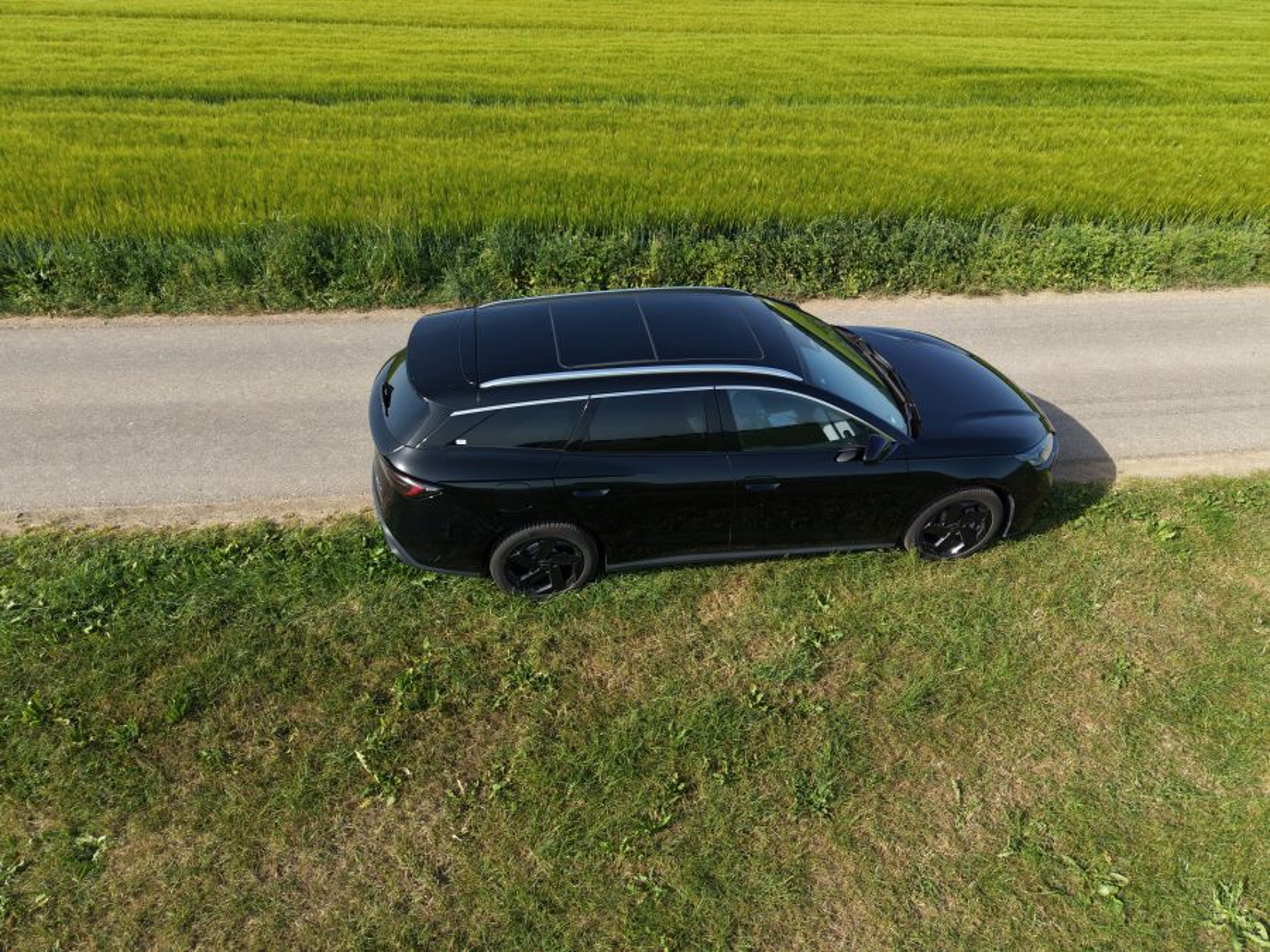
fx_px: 881
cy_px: 476
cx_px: 635
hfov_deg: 71.6
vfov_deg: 56.8
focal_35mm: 24
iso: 100
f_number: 1.8
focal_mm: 8.67
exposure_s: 1/1600
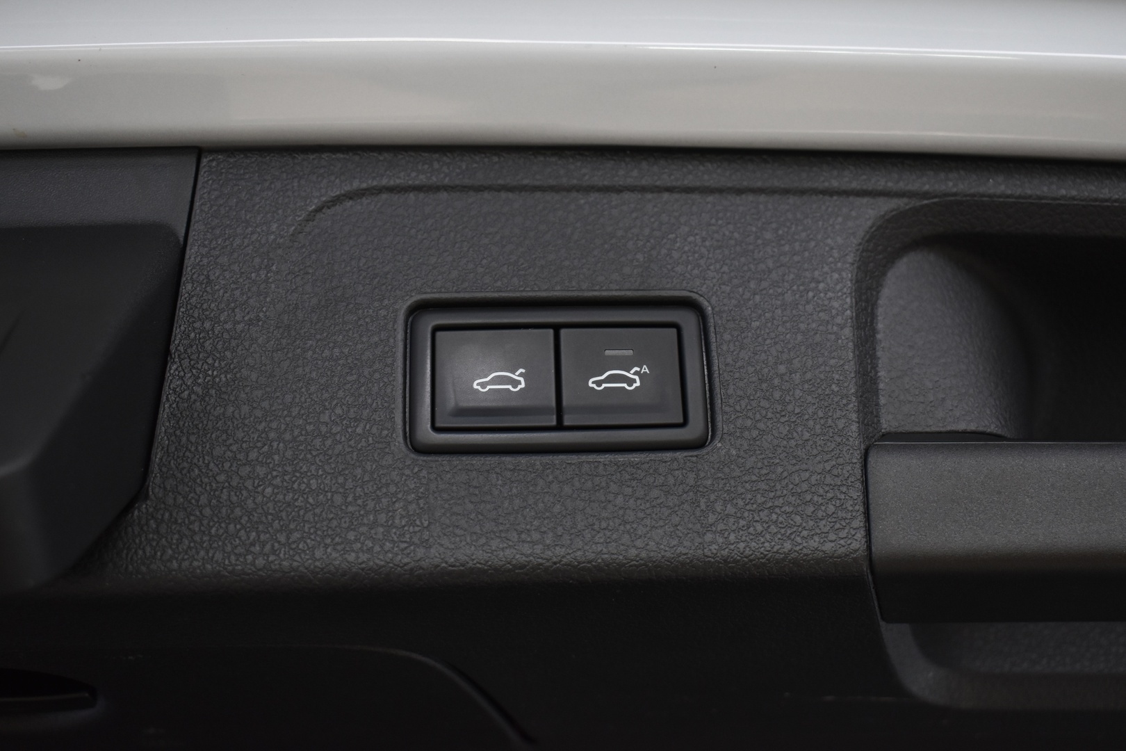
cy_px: 376
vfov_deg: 28.1
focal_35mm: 48
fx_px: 1501
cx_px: 563
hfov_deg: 41.1
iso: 800
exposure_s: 1/50
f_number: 4.5
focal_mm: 32
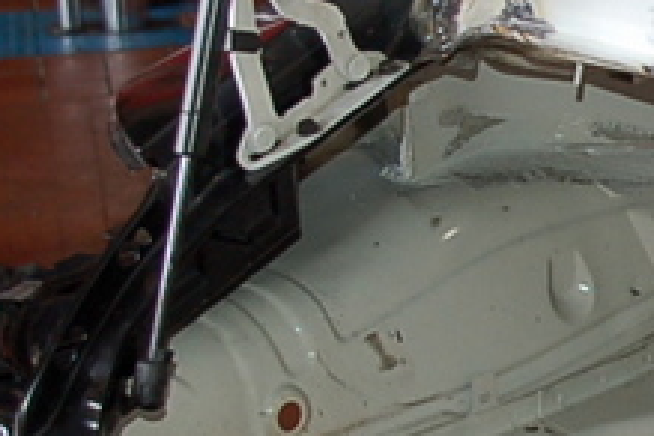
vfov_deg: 7.8
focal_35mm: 175
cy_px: 336
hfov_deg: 11.3
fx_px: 3185
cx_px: 941
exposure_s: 1/60
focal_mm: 25
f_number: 3.8
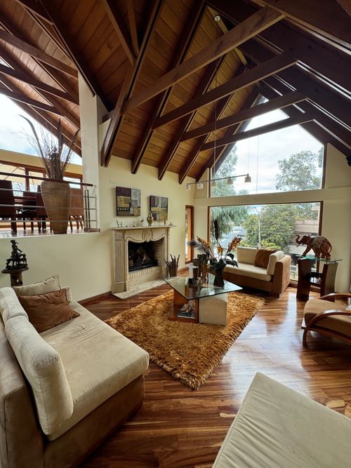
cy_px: 234
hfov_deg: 85.7
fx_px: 189
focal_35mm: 14
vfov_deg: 102.1
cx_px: 176
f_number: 2.2
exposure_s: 1/99
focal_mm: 2.22
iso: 40
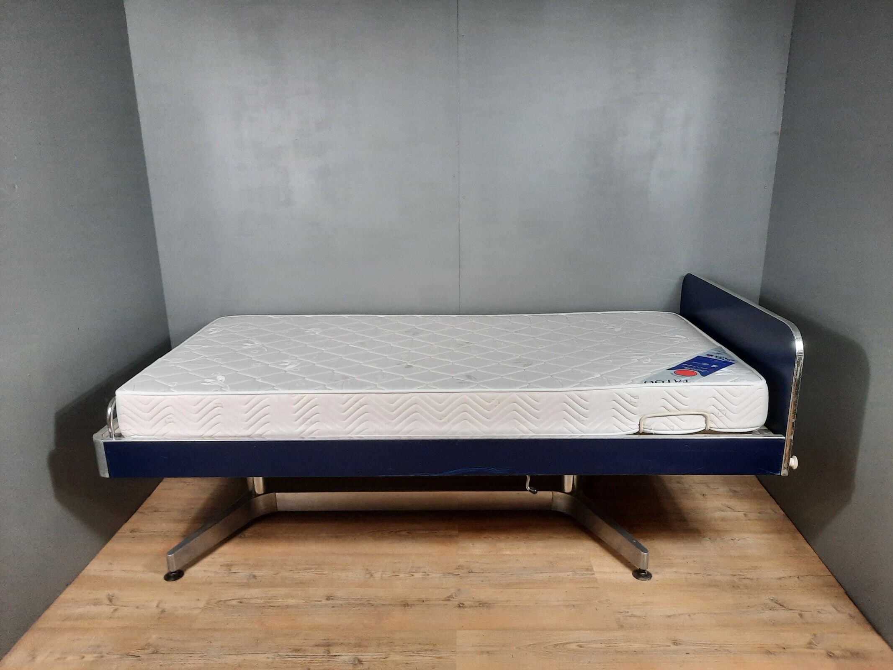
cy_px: 335
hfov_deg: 69.4
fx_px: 645
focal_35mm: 25
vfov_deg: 54.9
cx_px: 446
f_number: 2
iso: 320
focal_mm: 4.6
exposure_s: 1/50
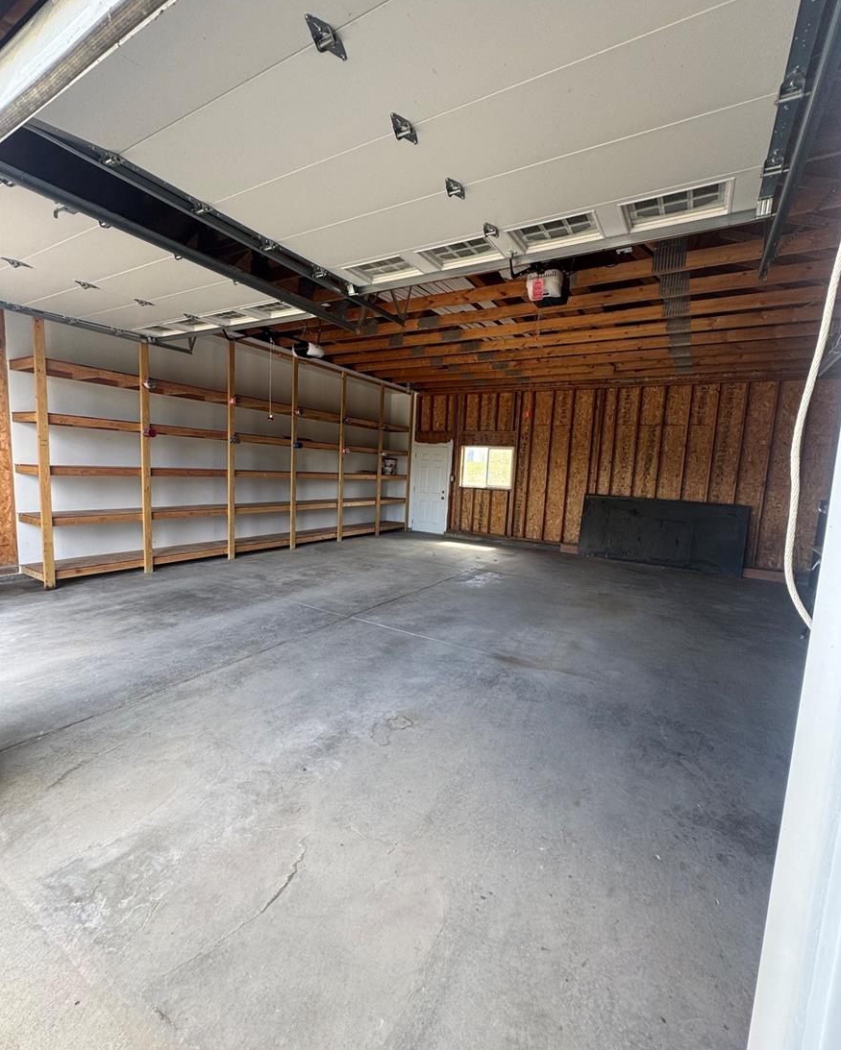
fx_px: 466
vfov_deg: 96.8
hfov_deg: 84.0
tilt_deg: -9.2
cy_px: 525
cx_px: 431
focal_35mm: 15
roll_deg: -2.6
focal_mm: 2.22
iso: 64
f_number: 2.2
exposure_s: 1/99
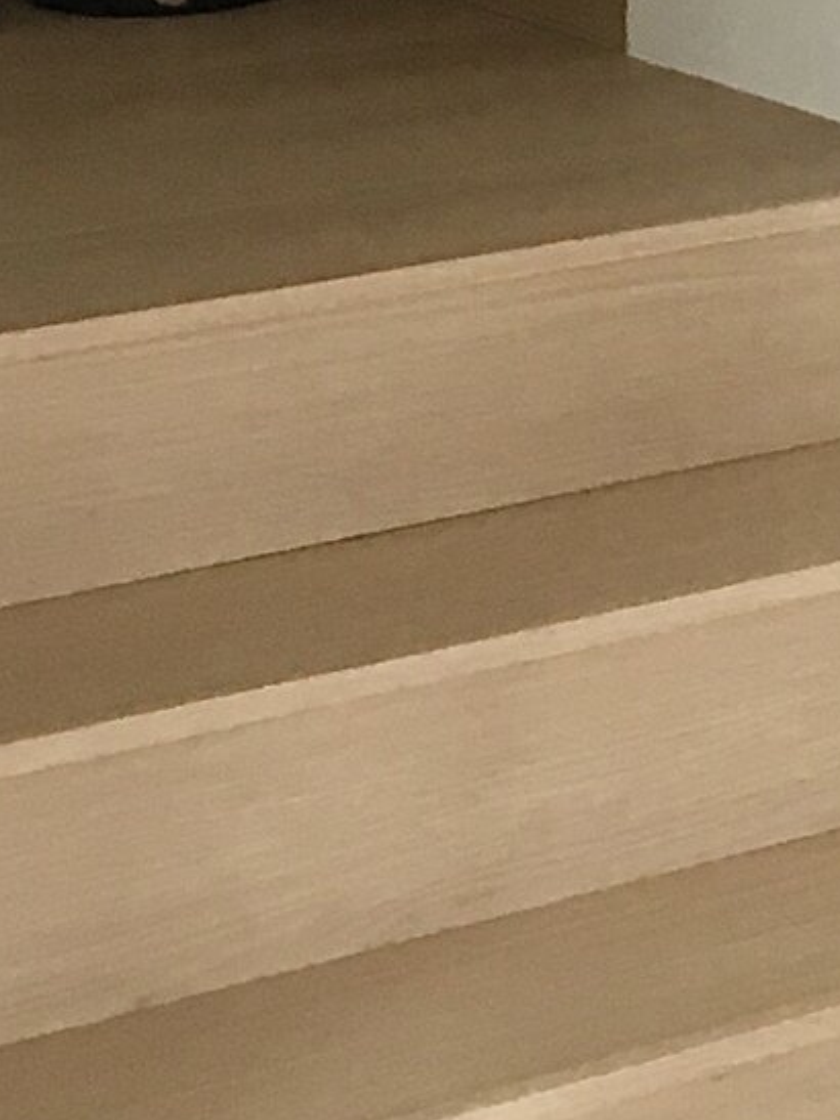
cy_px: -55
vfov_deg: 18.0
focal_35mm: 106
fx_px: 3431
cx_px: 1487
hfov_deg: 12.8
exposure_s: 1/30
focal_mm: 4.15
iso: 64
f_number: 2.2
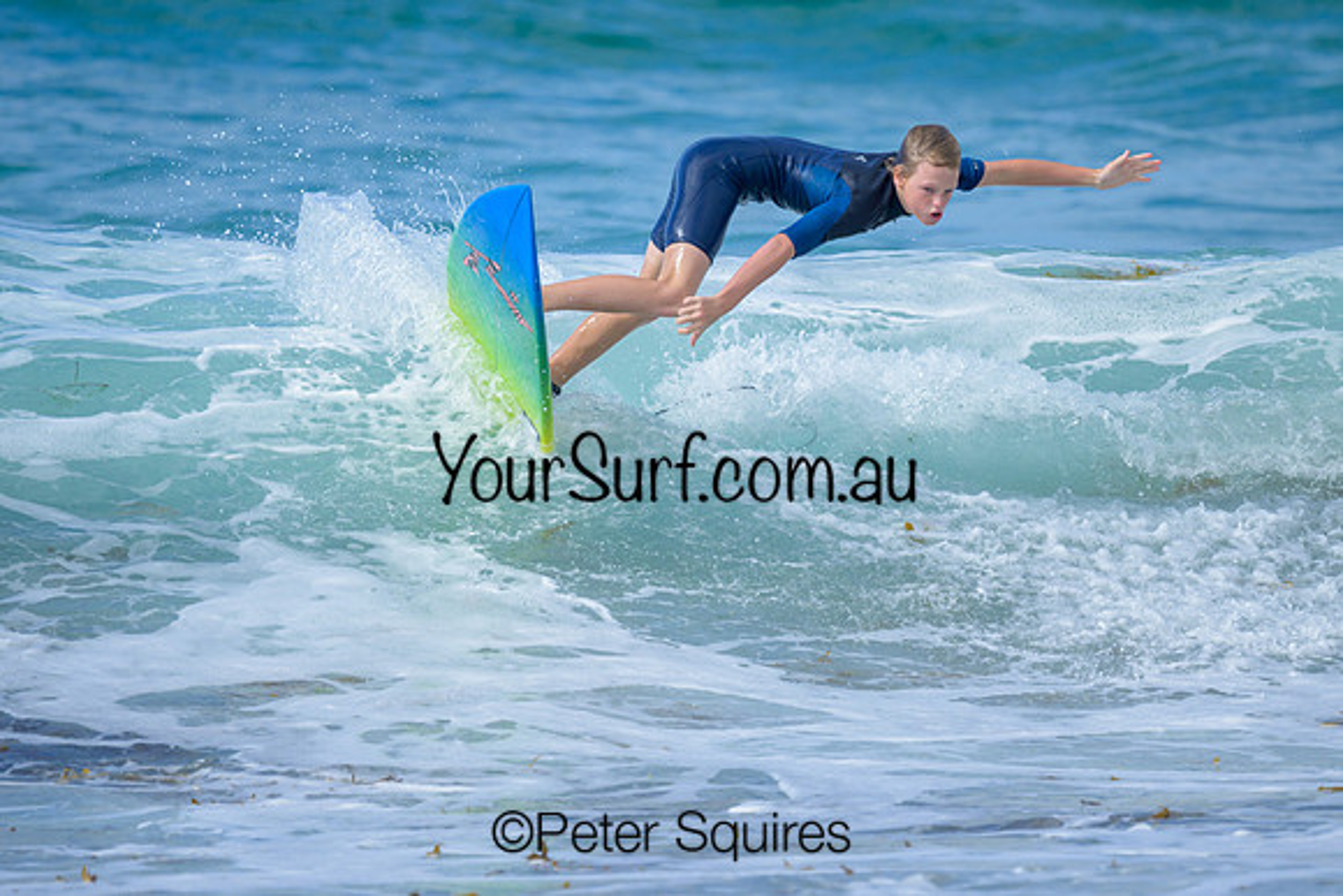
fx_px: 36005
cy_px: 372
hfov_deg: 2.1
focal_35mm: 965
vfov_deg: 1.4
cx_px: 685
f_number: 6.3
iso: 280
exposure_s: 1/2000
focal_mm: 800
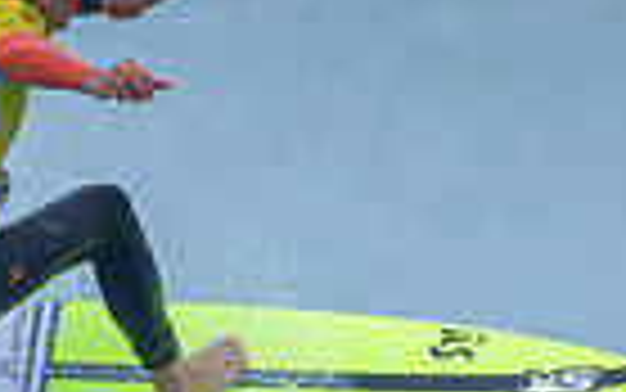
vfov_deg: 0.3
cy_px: 659
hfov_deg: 0.5
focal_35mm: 4322
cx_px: 28
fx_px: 73765
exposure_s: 1/2000
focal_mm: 800
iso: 500
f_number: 6.3
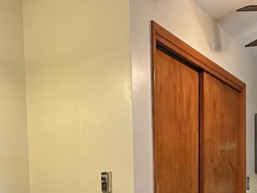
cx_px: 153
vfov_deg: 26.2
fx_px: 379
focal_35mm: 51
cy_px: 215
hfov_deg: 37.4
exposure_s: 1/60
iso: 400
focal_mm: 2.22
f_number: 2.2
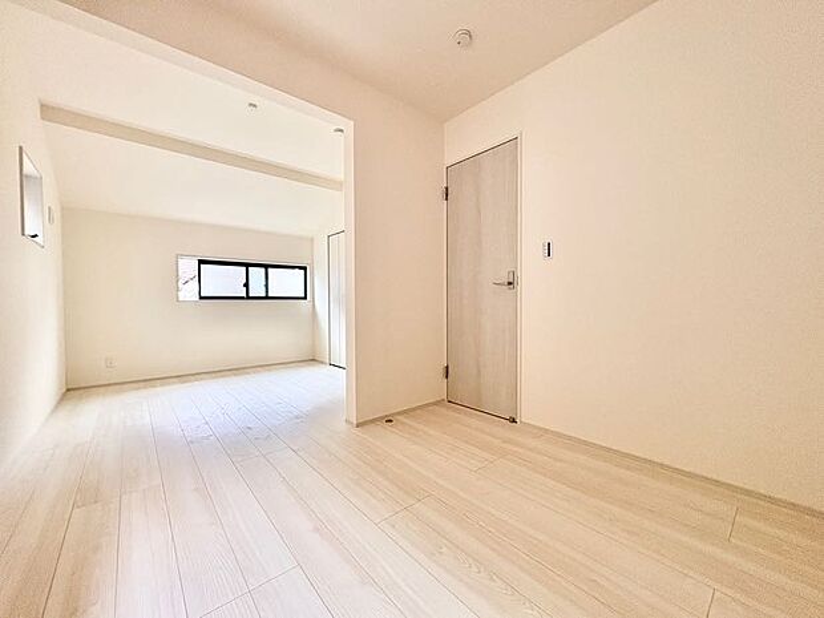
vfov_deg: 85.7
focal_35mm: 14
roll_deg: +0.9
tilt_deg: -0.2
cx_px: 412
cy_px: 309
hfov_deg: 102.1
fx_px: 333
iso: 250
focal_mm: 2.22
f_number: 2.2
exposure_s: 1/69
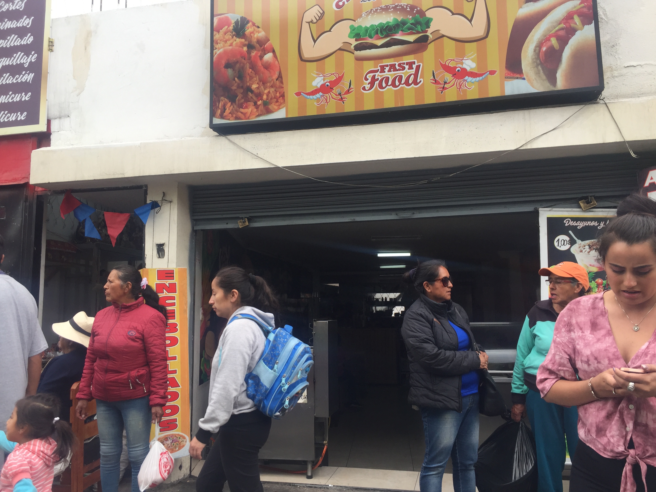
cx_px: 328
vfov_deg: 48.2
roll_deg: -1.6
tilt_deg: +8.4
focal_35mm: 29
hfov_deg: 61.7
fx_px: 550
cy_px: 246
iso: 32
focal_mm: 4.15
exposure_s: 1/306
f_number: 2.2
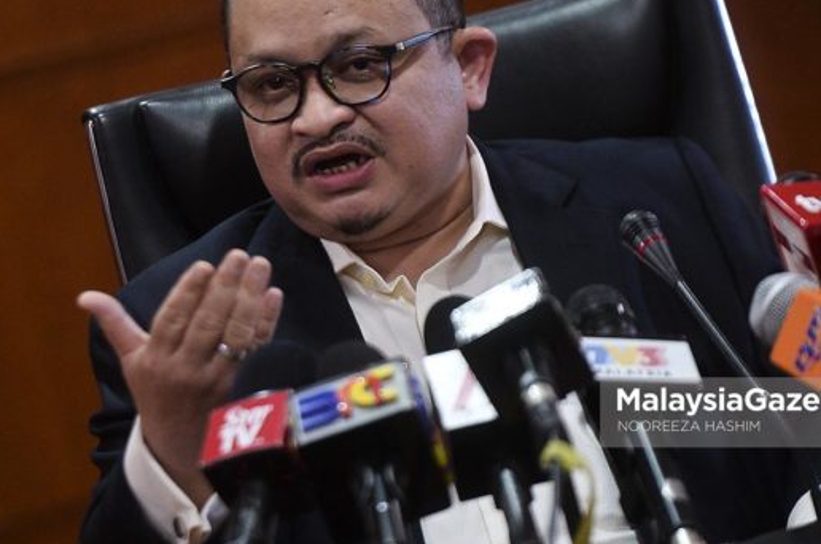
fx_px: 6009
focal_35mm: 264
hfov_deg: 7.8
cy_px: 234
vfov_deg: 5.2
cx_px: 448
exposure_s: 1/160
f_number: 2.8
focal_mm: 200
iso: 1600
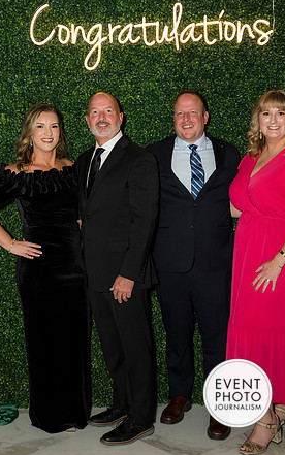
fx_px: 646
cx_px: 151
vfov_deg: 38.9
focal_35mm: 52
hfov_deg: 24.9
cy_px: 228
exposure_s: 1/160
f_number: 5
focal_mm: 50
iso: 640
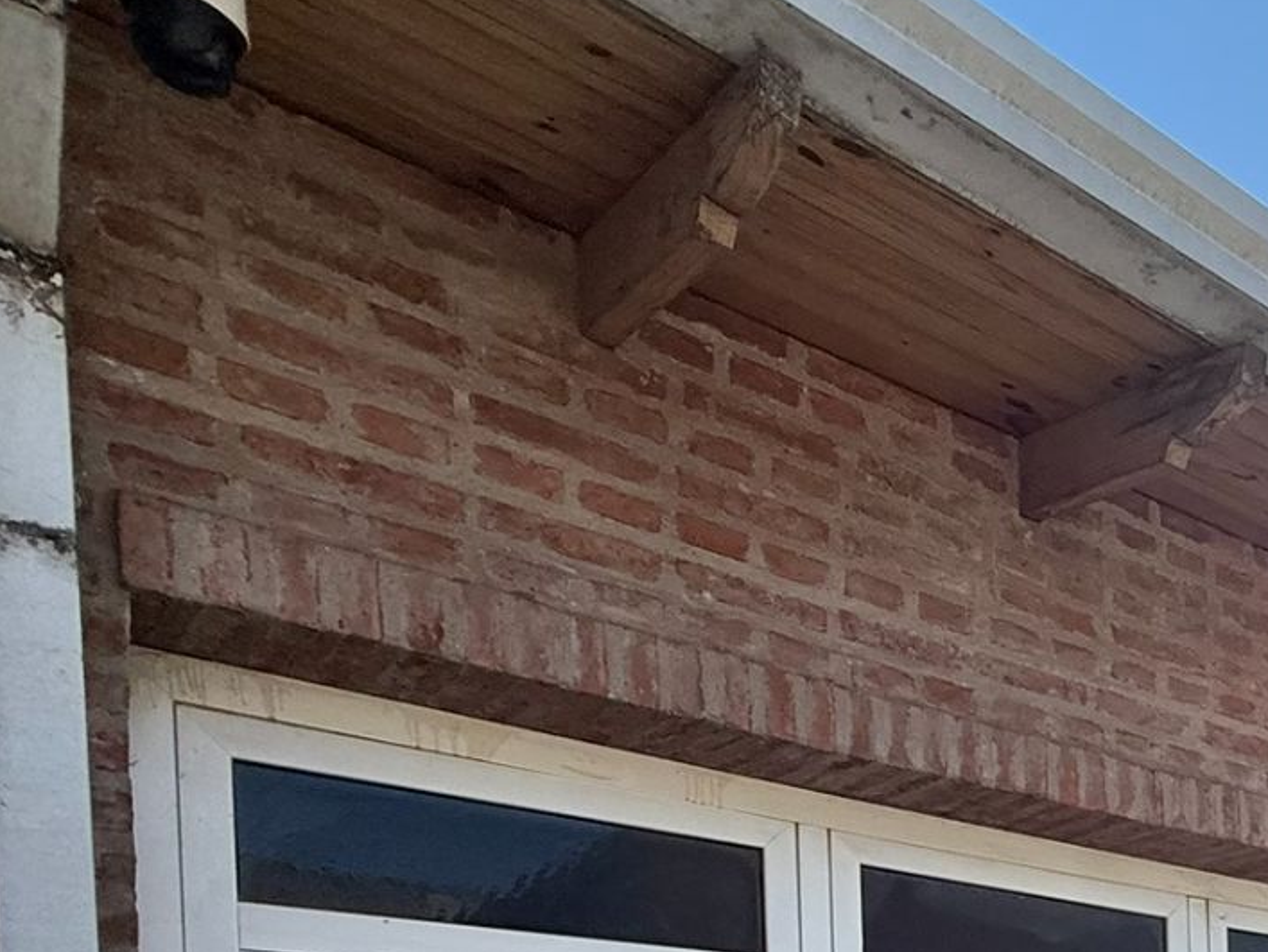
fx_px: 1393
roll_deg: +0.9
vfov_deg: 30.3
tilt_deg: -0.7
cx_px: 1372
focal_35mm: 38
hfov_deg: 40.3
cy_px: 1221
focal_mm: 2.22
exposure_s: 1/1125
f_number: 2.2
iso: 64
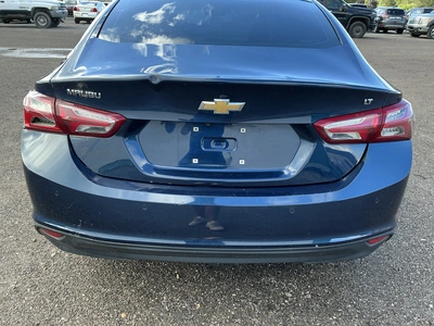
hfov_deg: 63.4
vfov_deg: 49.7
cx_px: 217
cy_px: 163
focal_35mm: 28
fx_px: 351
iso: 25
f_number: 1.8
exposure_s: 1/122
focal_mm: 3
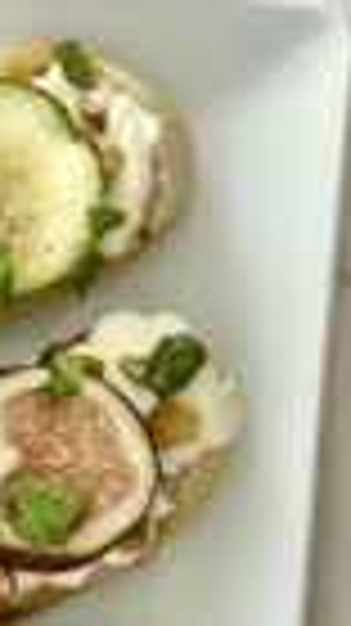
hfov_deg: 6.4
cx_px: -205
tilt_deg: -77.9
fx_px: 3116
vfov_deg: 11.4
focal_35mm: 188
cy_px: 585
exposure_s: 1/206
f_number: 1.78
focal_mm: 6.86
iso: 80
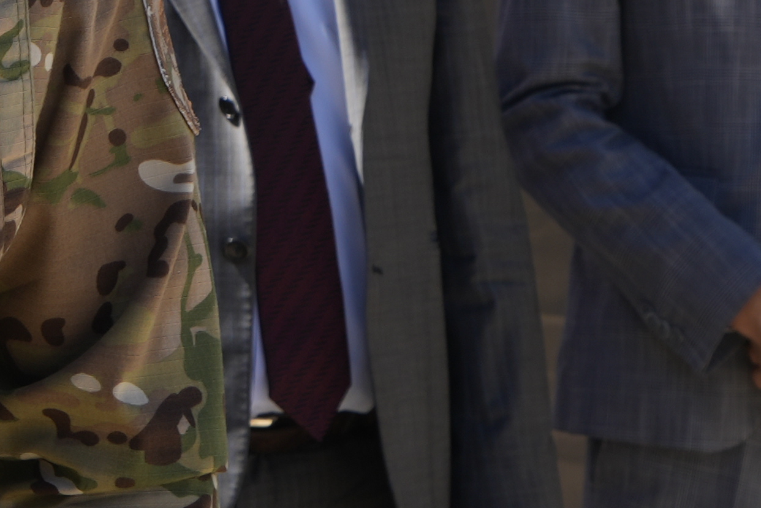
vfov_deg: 5.8
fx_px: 5010
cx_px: -520
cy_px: -147
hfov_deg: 8.4
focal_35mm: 237
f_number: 9
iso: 100
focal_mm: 42
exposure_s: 1/125
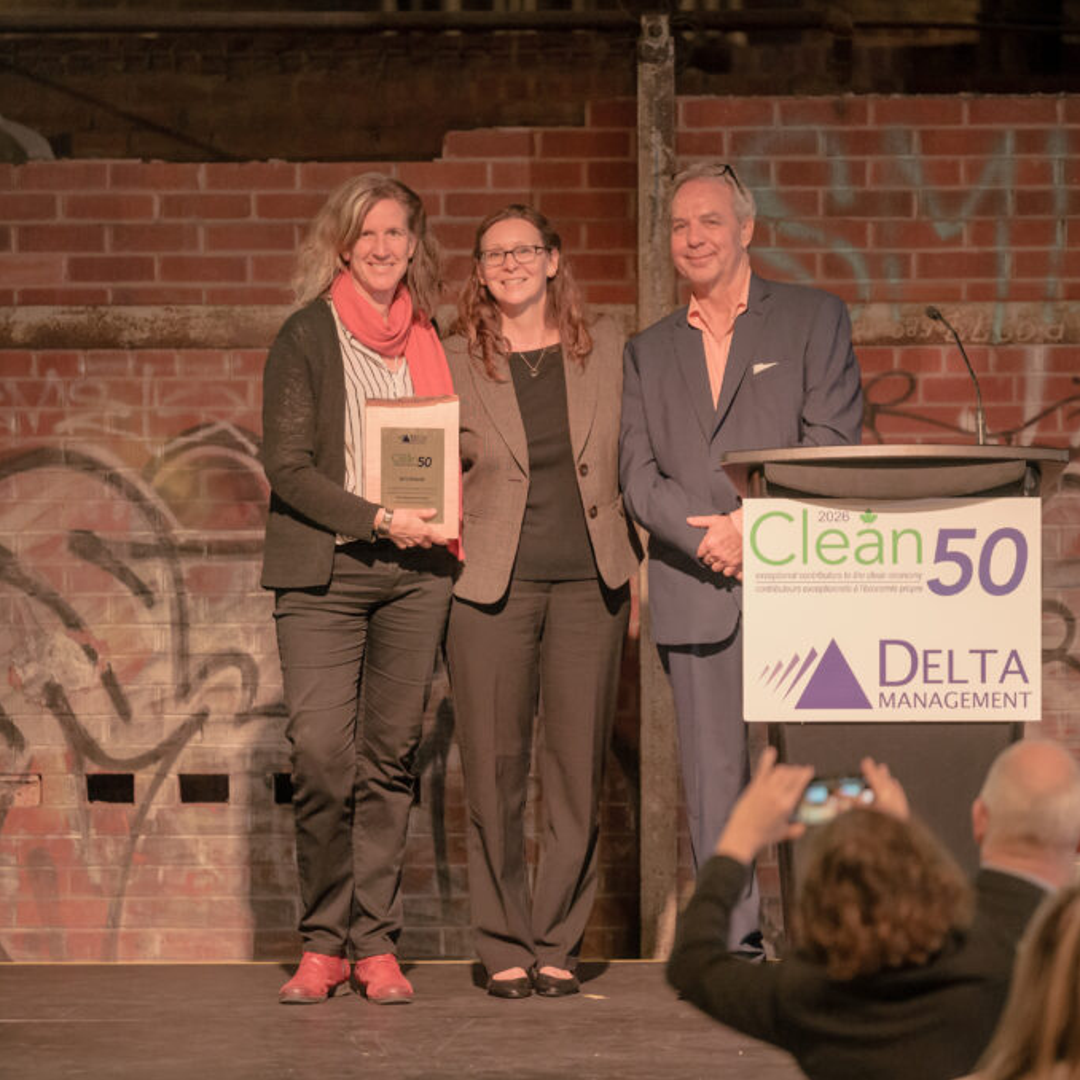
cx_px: 495
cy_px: 541
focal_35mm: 218
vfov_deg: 8.0
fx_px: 7695
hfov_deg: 8.0
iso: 3200
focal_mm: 170
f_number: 2.8
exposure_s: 1/250
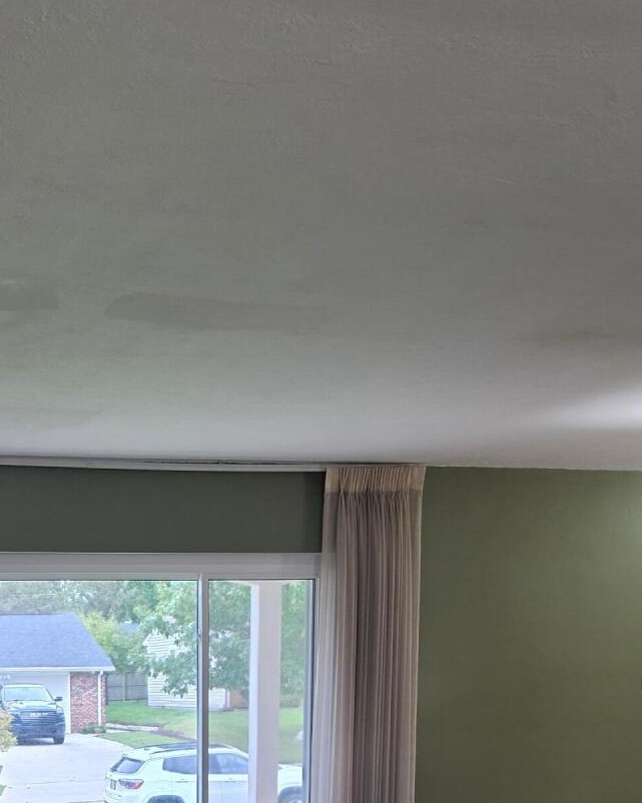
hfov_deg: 26.5
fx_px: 1331
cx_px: 102
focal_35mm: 56
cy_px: 971
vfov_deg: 28.9
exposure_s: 1/120
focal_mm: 6.5
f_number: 1.4
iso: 200
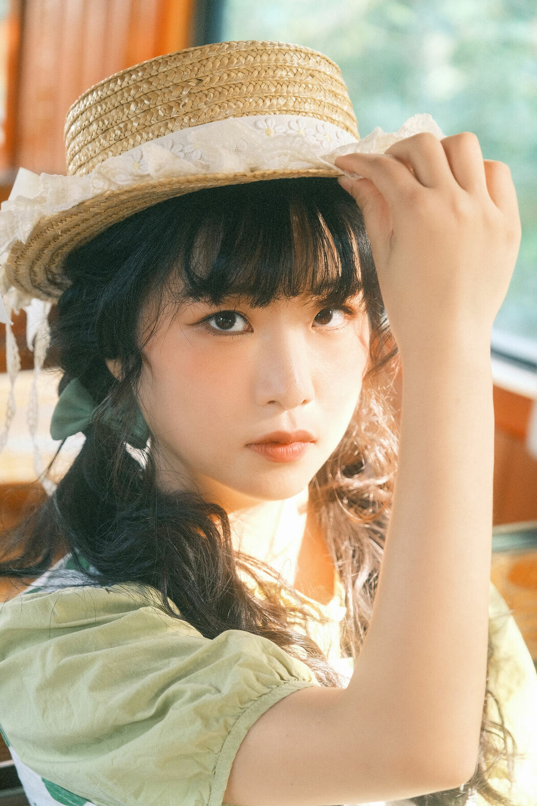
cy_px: 403
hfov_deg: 16.5
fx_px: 1857
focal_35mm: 83
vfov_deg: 24.5
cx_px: 268
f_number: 2.8
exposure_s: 1/60
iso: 800
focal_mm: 55
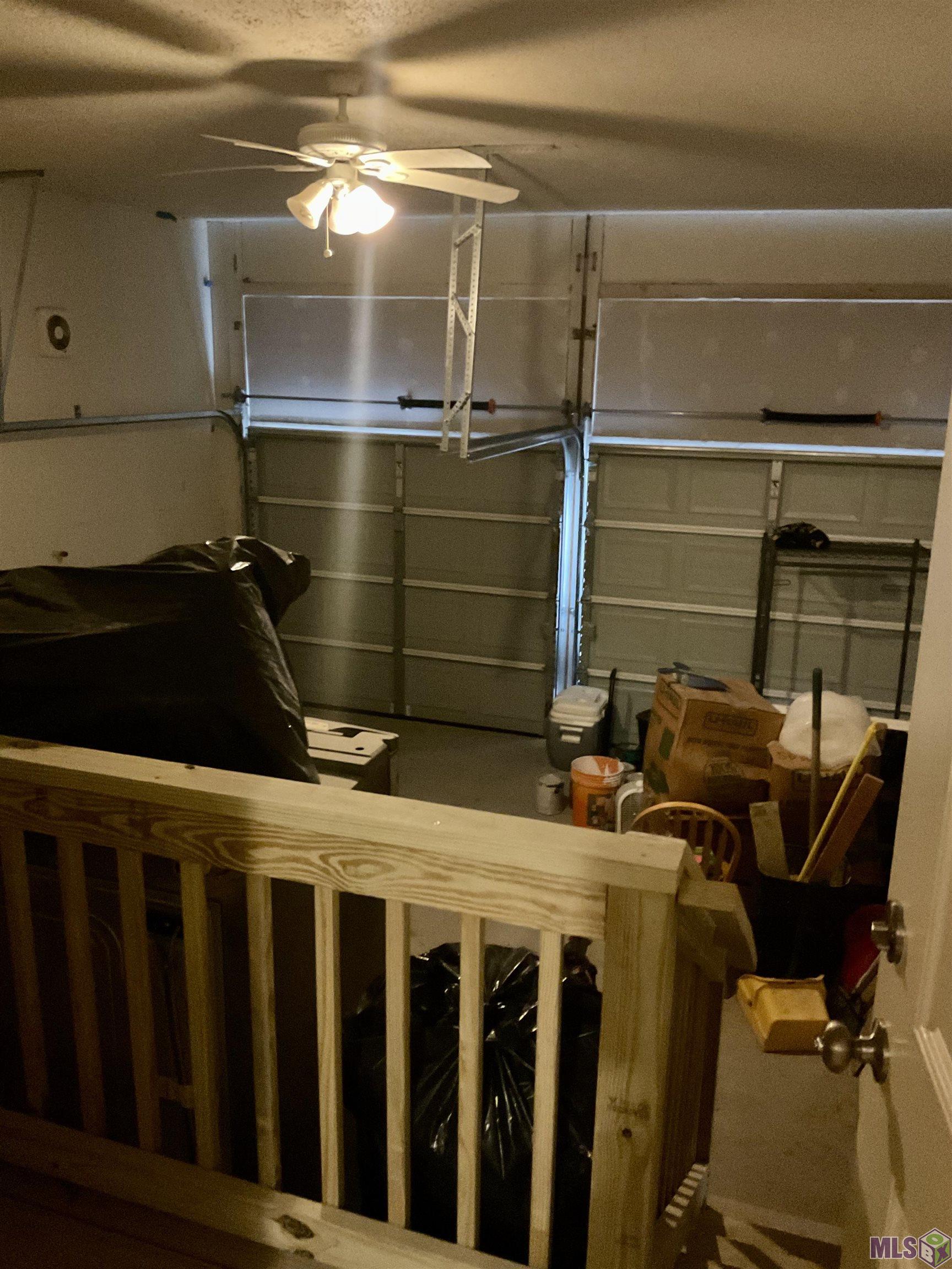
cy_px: 634
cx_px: 476
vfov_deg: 61.7
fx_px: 1063
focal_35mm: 29
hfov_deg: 48.2
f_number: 1.8
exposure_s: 1/17
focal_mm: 3
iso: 500
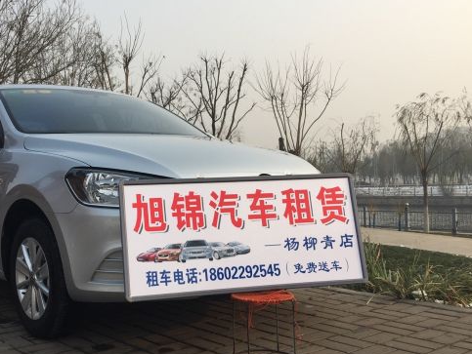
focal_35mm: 42
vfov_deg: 34.4
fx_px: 573
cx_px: 168
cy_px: 186
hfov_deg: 44.3
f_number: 2.2
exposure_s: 1/989
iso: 32
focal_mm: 4.15
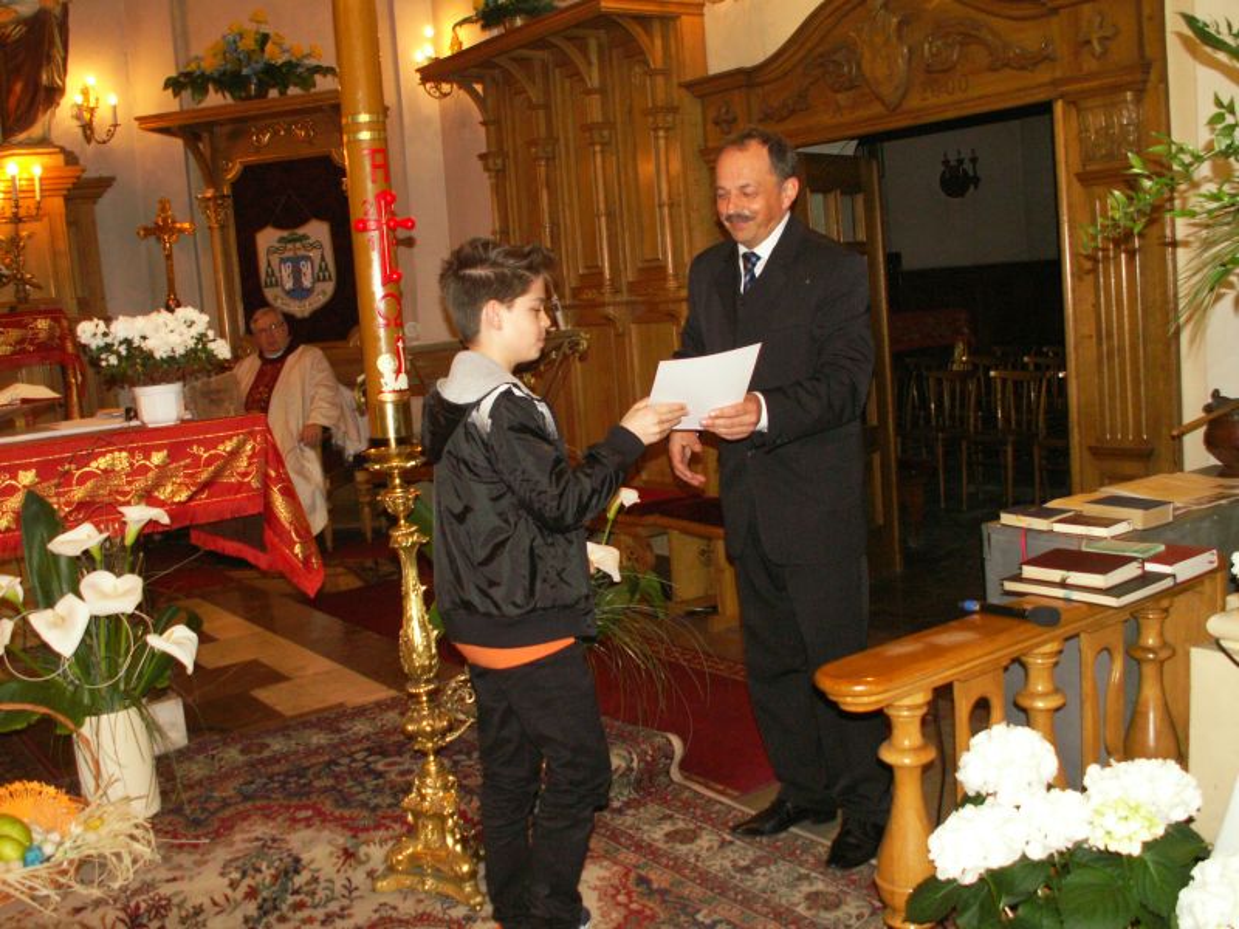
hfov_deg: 52.6
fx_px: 1253
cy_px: 464
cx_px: 620
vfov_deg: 40.7
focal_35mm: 35
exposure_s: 1/40
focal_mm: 5.86
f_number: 2.8
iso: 160
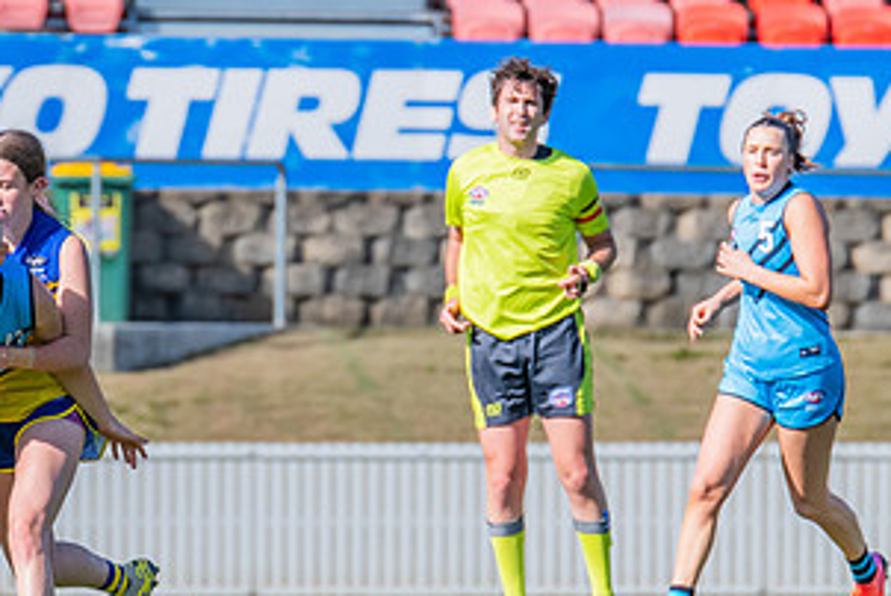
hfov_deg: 2.1
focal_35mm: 965
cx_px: 57
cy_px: 322
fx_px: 23906
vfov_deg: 1.4
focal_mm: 420
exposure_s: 1/1250
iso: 800
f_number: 10
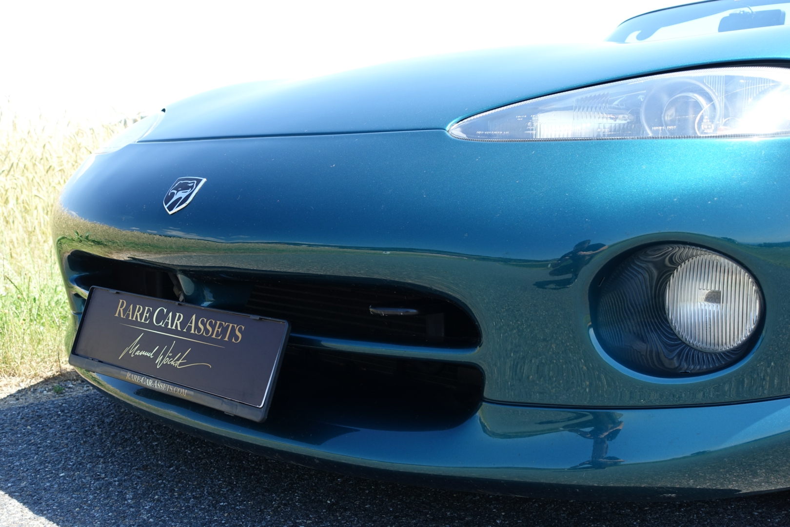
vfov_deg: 31.2
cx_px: 395
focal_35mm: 43
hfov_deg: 45.4
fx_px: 944
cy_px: 264
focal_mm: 15.94
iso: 125
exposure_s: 1/250
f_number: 4
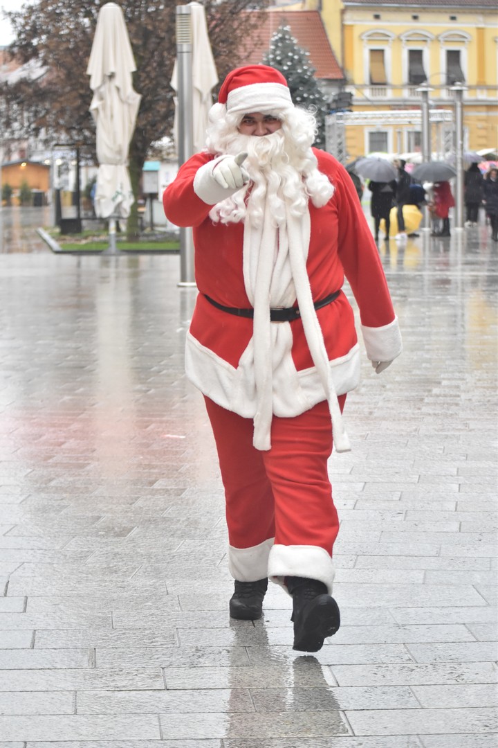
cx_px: 249
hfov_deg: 13.0
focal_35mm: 105
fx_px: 2179
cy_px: 374
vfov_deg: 19.5
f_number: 4
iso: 1250
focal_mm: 70
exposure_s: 1/400
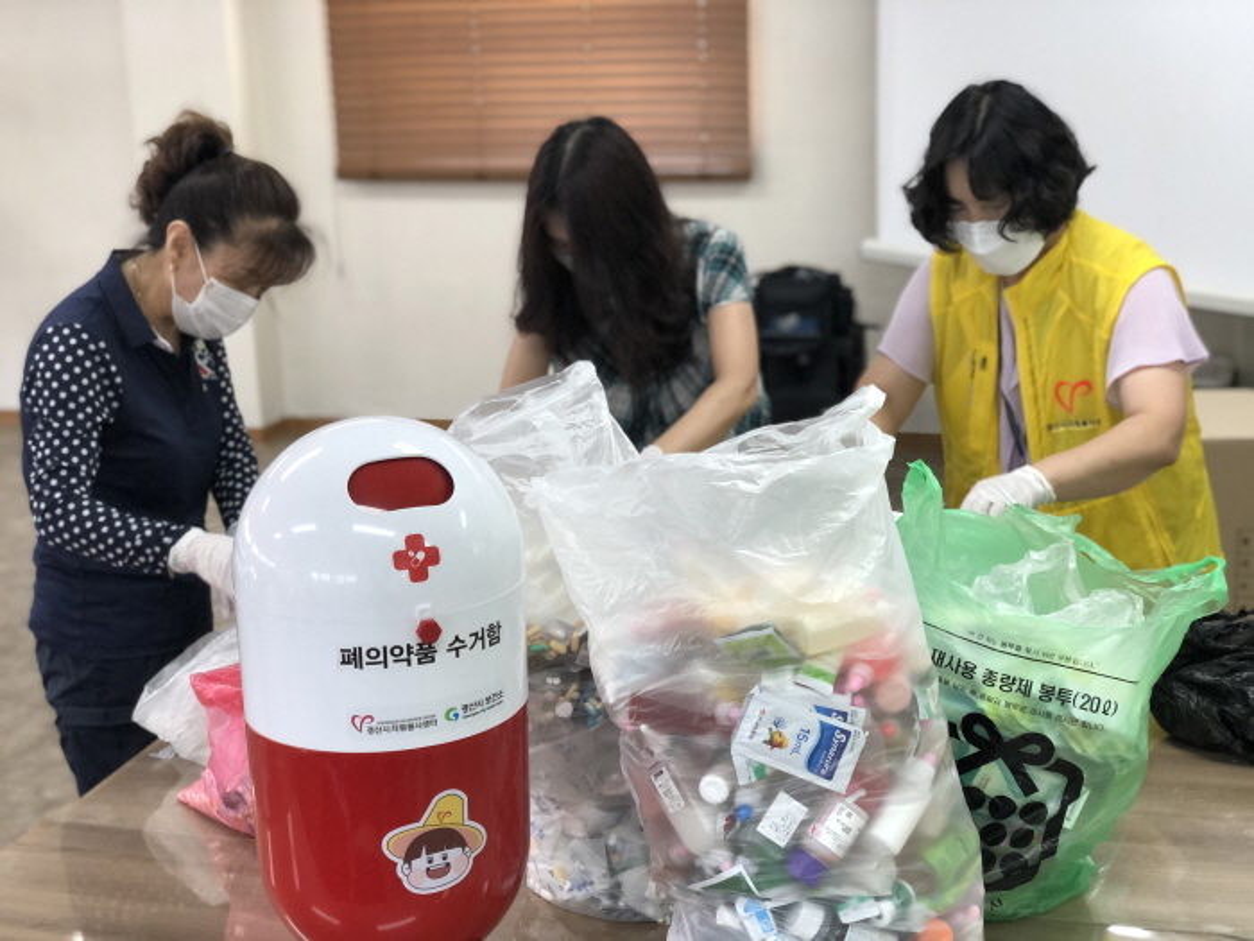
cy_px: 470
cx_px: 627
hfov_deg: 36.8
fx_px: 1884
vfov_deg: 28.0
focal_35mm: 52
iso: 50
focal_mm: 6
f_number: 2.4
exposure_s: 1/60
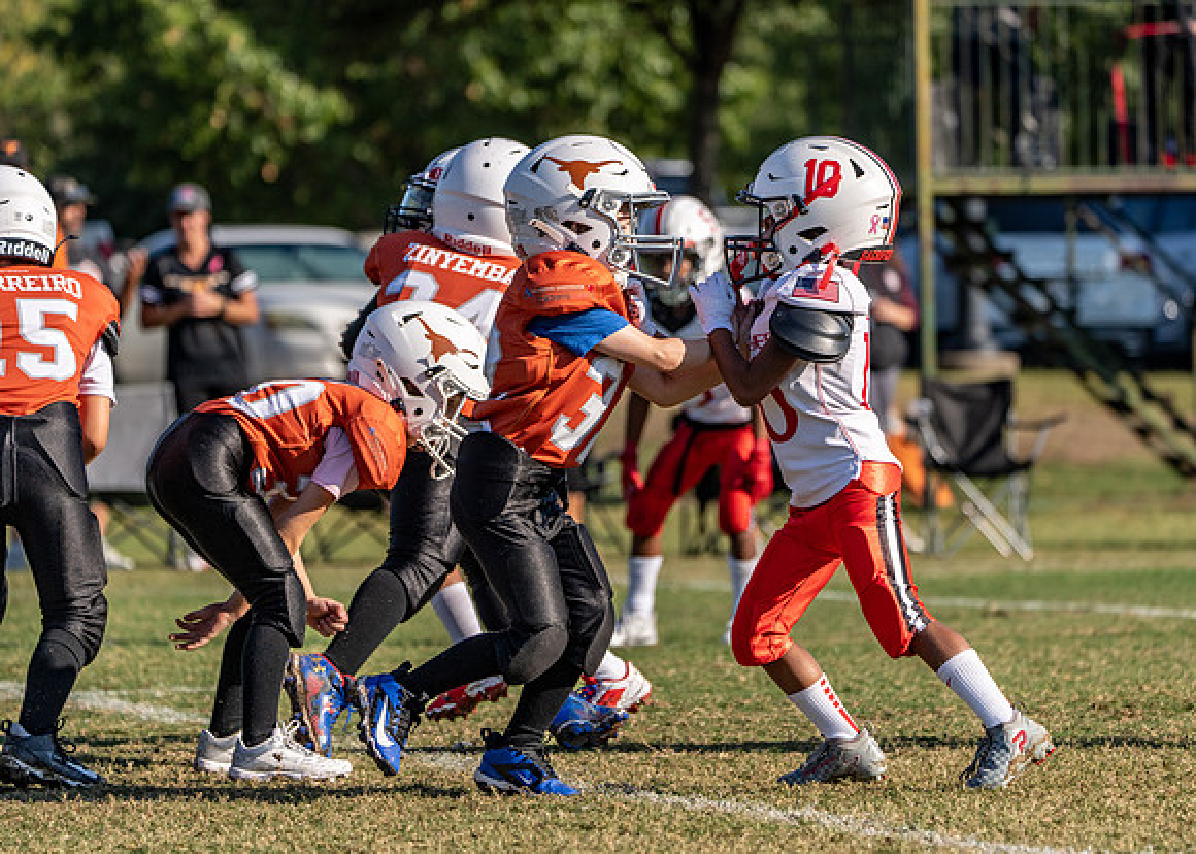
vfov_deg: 5.5
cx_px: 598
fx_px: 8829
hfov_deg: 7.7
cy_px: 427
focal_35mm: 260
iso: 320
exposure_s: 1/2500
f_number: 5.6
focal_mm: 238
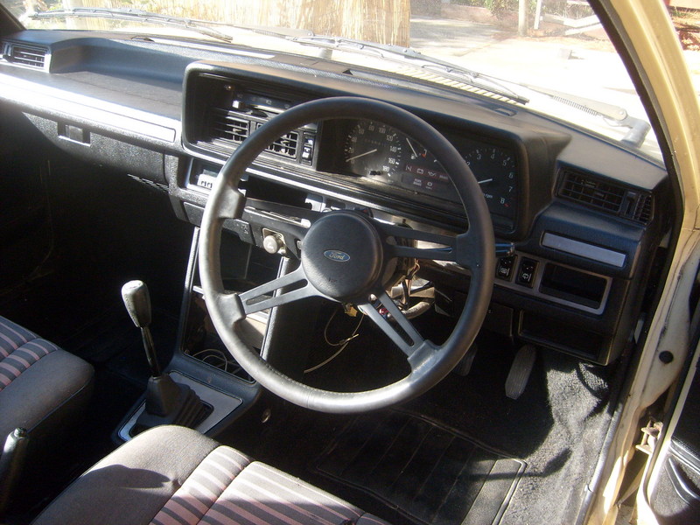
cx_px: 350
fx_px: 708
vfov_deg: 40.7
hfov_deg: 52.6
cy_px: 262
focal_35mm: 35
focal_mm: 5.8
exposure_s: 1/180
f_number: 2.8
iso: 80
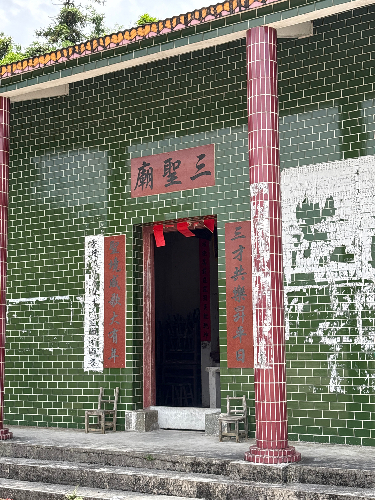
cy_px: 250
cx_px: 188
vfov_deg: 36.8
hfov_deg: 28.0
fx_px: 751
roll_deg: +0.3
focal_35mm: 52
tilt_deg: +8.4
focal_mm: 5.96
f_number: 1.6
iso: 50
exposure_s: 1/1312
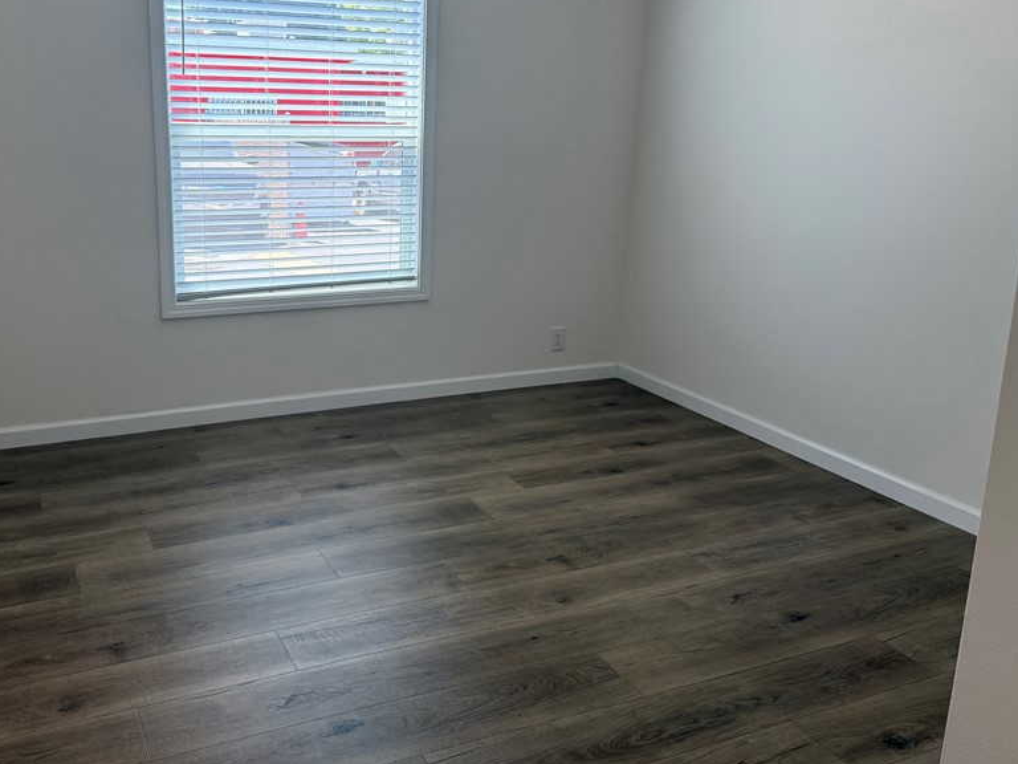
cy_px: 302
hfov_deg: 56.3
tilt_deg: -12.0
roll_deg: -1.8
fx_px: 941
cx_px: 396
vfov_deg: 43.9
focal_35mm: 32
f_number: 1.78
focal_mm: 6.76
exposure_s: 1/232
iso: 160
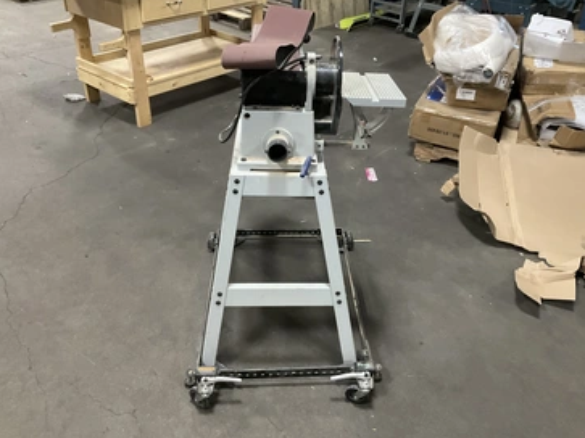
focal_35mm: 32
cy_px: 206
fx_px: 541
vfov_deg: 44.1
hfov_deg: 56.8
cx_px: 305
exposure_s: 1/40
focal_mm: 3
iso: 250
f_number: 1.8
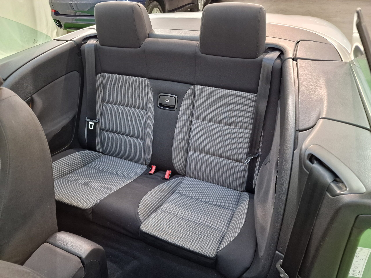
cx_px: 186
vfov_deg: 58.9
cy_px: 139
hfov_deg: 73.9
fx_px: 247
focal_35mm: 23
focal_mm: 6.4
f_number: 1.8
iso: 400
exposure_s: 1/50
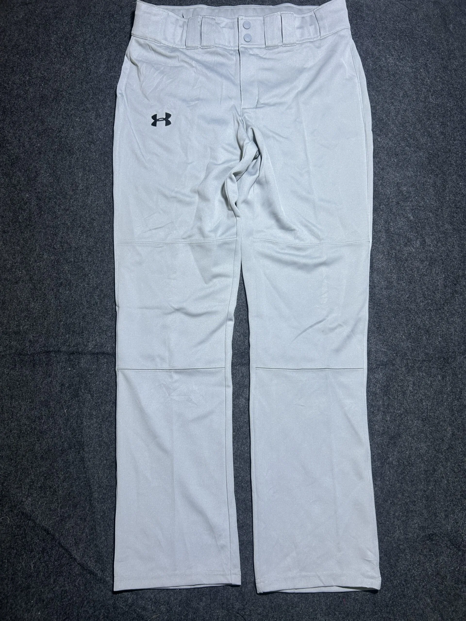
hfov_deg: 53.1
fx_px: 467
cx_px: 233
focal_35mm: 26
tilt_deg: -58.2
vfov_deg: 67.3
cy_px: 310
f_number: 1.5
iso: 50
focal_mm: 5.7
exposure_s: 1/100
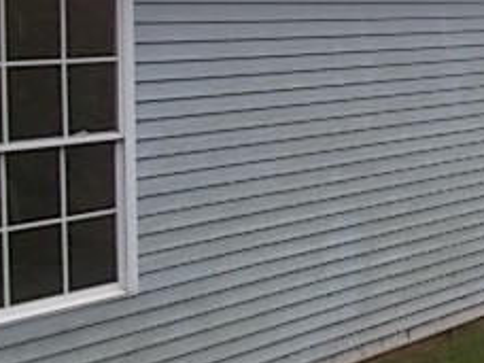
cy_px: 79
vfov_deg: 20.0
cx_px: 582
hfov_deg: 24.2
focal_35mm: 73
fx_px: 1021
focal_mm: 4.6
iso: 100
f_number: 3.2
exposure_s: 1/250
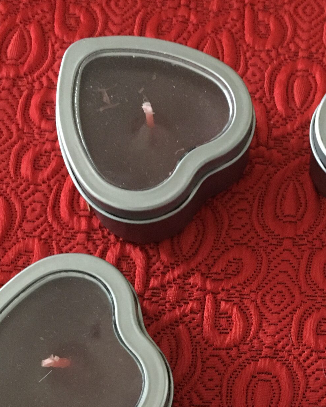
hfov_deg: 25.3
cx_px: 269
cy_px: 331
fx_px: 711
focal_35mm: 59
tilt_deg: -76.0
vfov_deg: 31.1
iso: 500
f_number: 2.2
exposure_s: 1/17
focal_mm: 4.15
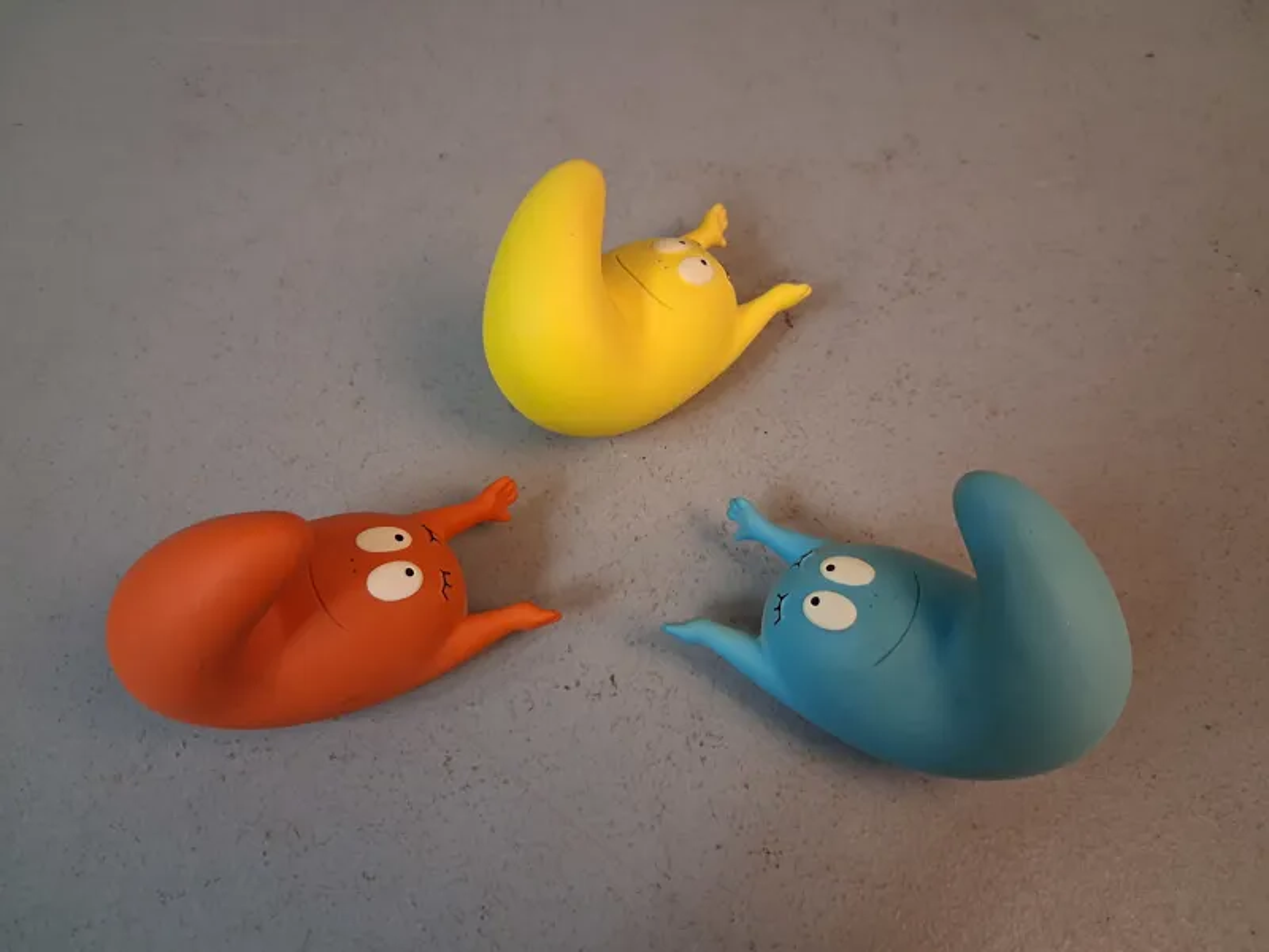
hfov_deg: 65.3
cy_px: 476
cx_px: 634
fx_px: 990
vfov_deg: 51.4
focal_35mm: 27
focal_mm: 4
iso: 320
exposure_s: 1/50
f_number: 1.8
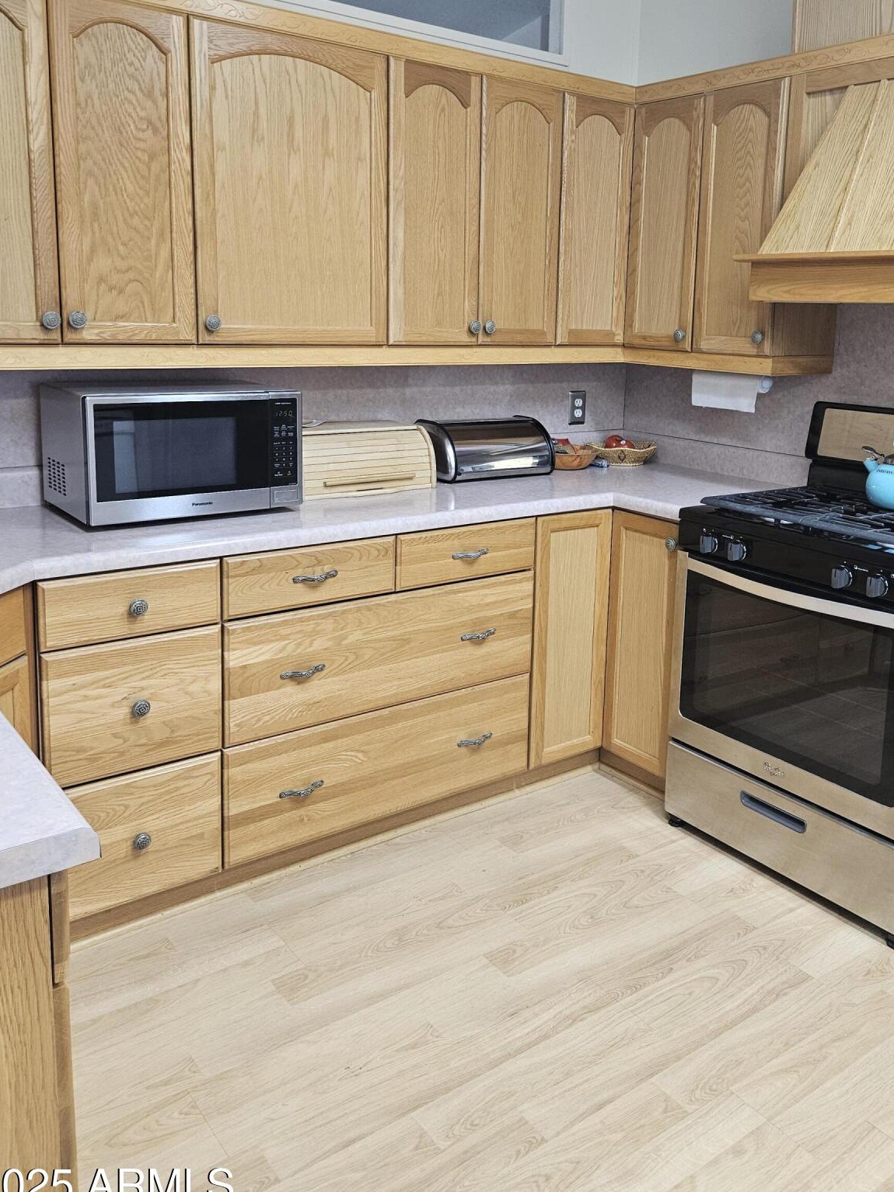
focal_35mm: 30
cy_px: 479
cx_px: 556
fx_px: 1033
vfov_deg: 59.5
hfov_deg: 46.4
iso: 200
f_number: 1.8
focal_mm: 5.4
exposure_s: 1/120
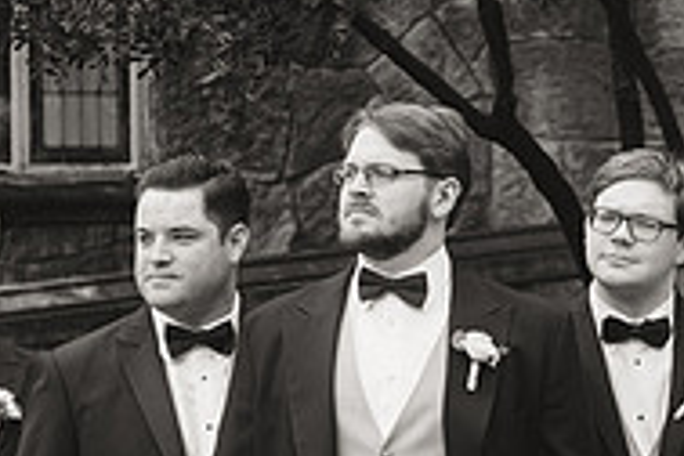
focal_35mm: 216
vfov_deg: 6.4
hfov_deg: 9.5
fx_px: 4104
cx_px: 434
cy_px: 355
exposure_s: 1/320
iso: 250
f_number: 3.5
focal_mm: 70
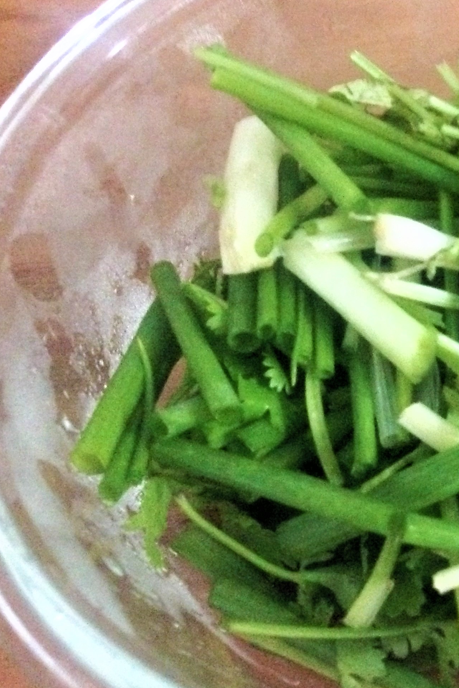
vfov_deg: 34.5
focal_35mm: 58
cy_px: 338
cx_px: 509
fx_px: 1109
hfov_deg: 22.1
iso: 800
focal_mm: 4.12
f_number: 2.4
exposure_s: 1/15
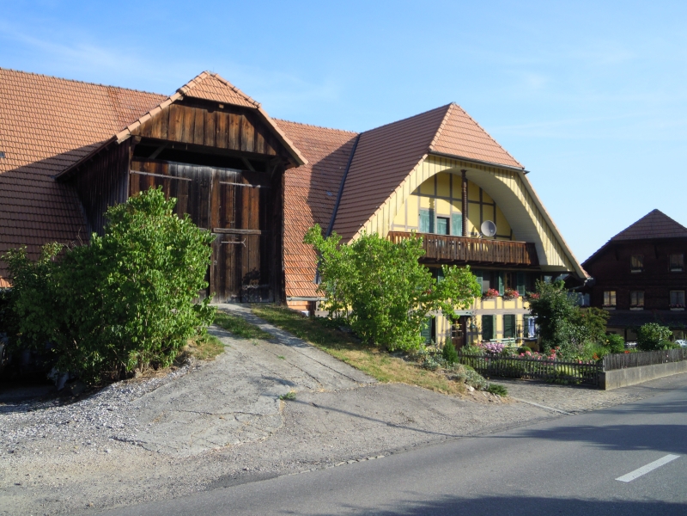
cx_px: 344
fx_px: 635
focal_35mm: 32
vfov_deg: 44.2
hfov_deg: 56.8
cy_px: 258
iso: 100
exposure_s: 1/800
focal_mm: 5.7
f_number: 2.8
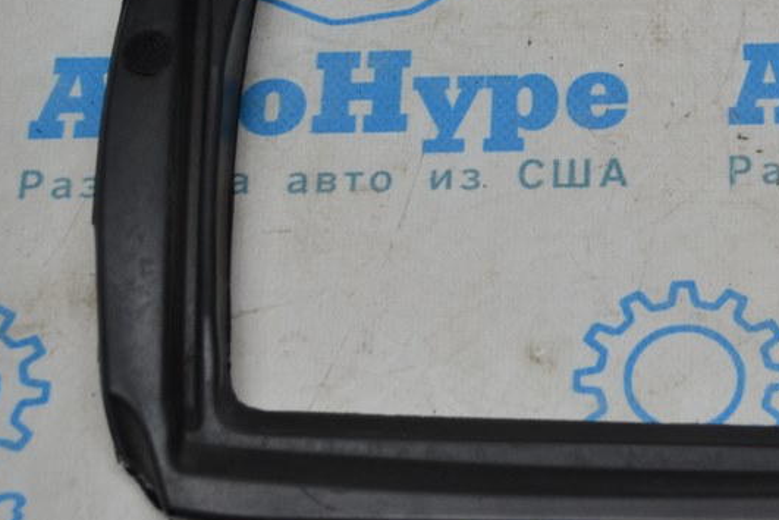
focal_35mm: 110
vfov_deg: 12.4
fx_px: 2380
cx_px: 717
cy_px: 127
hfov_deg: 18.3
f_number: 5.6
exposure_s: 1/125
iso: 400
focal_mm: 38
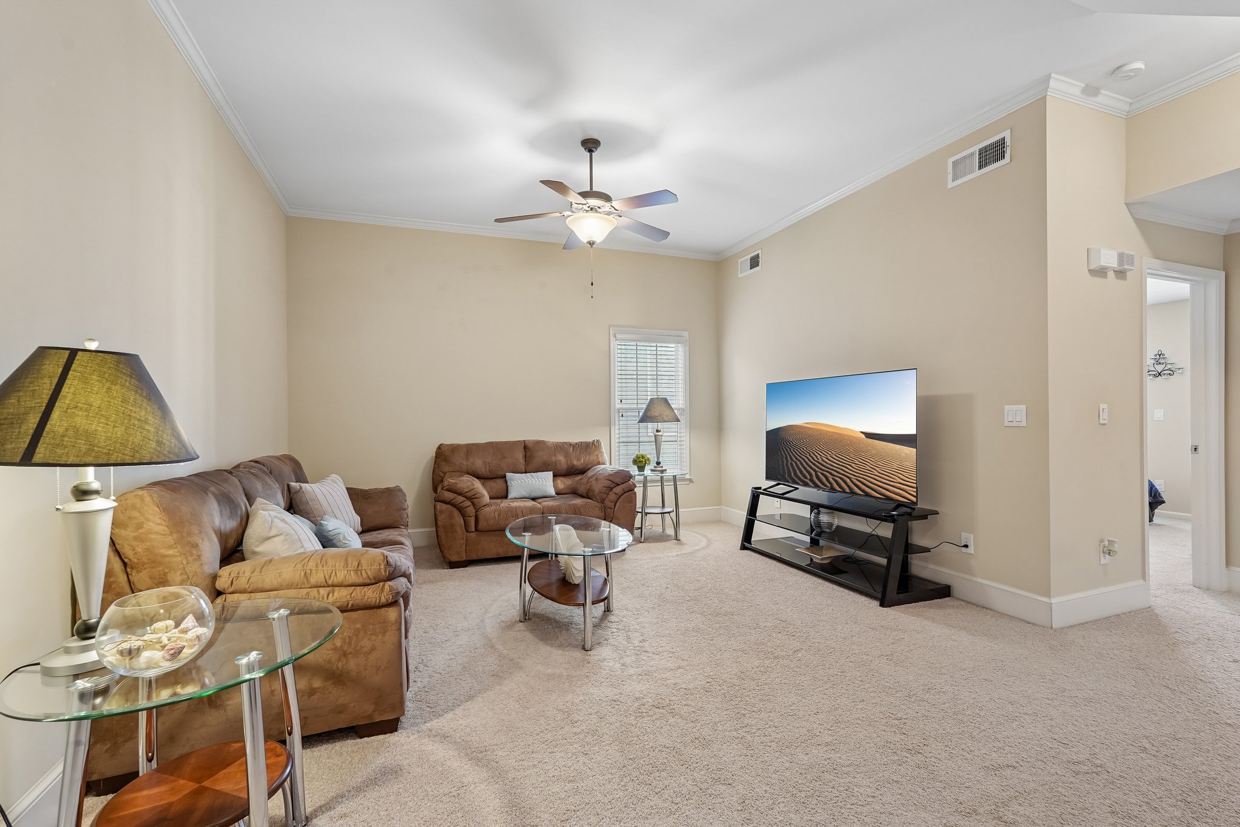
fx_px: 551
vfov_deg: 73.7
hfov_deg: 96.7
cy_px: 414
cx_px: 620
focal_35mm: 16
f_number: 8
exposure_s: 1/5
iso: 800
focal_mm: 16
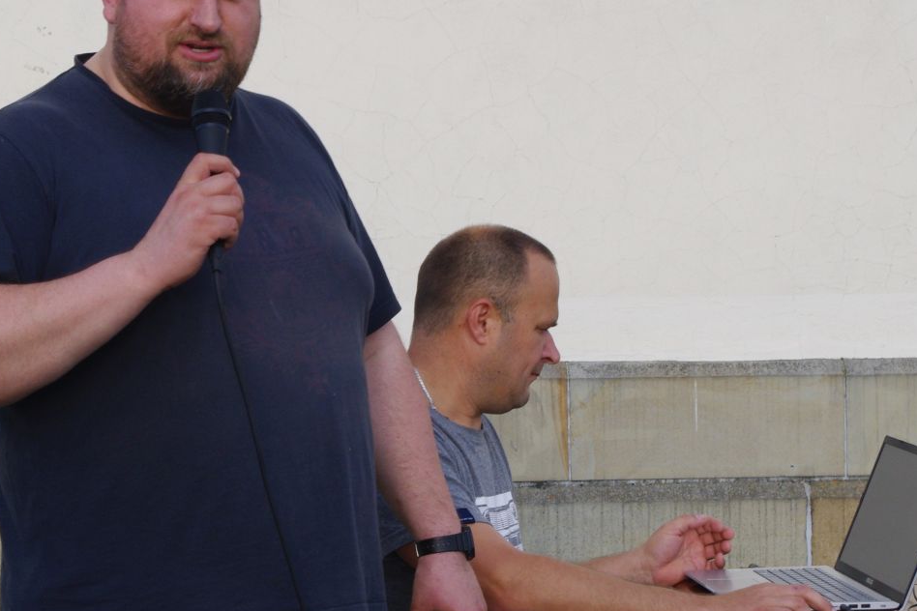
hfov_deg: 18.9
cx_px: 326
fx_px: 2751
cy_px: 268
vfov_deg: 12.7
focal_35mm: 108
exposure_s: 1/180
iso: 400
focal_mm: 42.5
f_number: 11
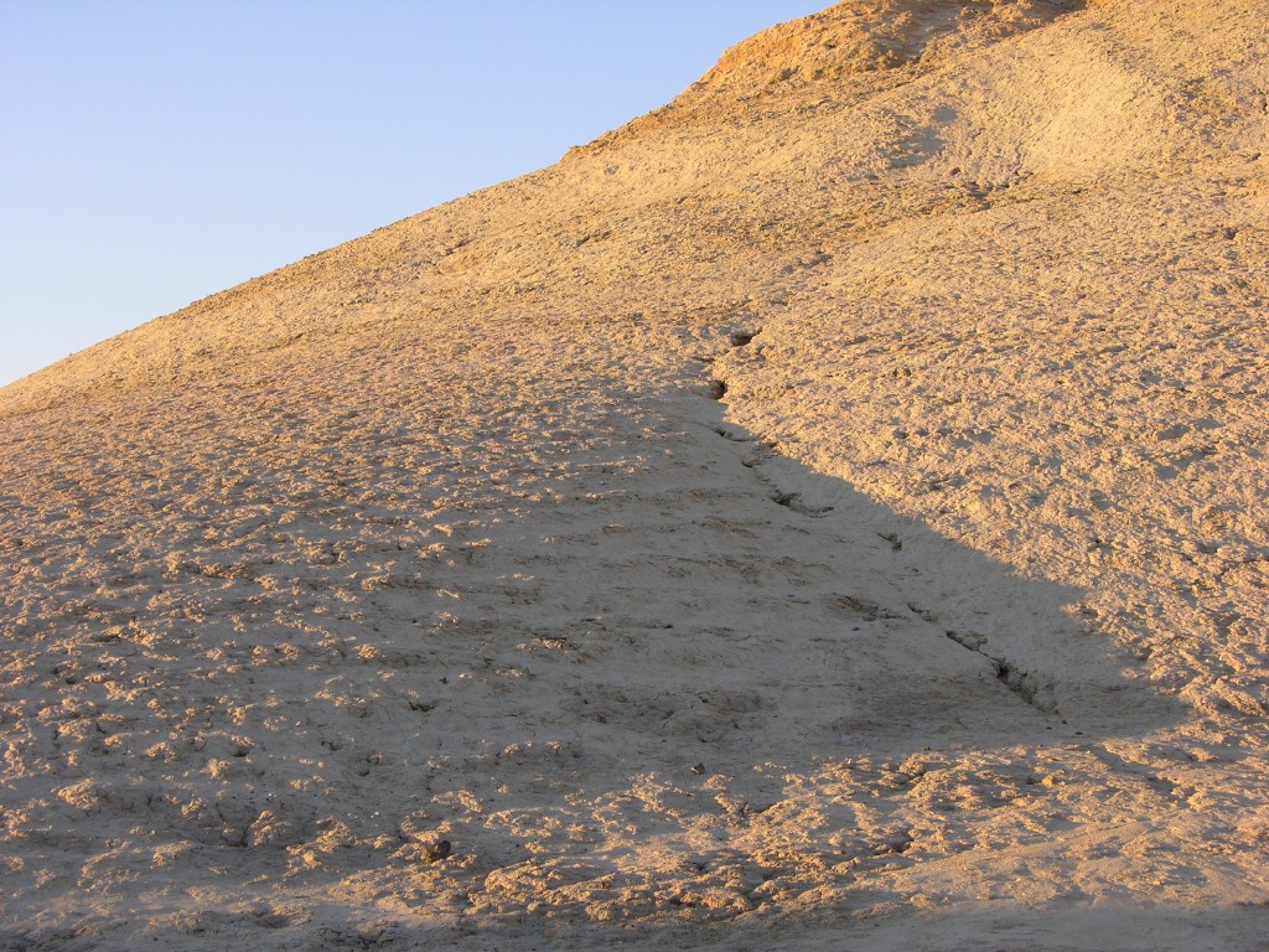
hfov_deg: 29.4
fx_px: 2420
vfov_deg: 22.3
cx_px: 634
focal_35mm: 66
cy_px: 476
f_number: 4.1
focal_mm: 16.8
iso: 50
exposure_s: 1/108
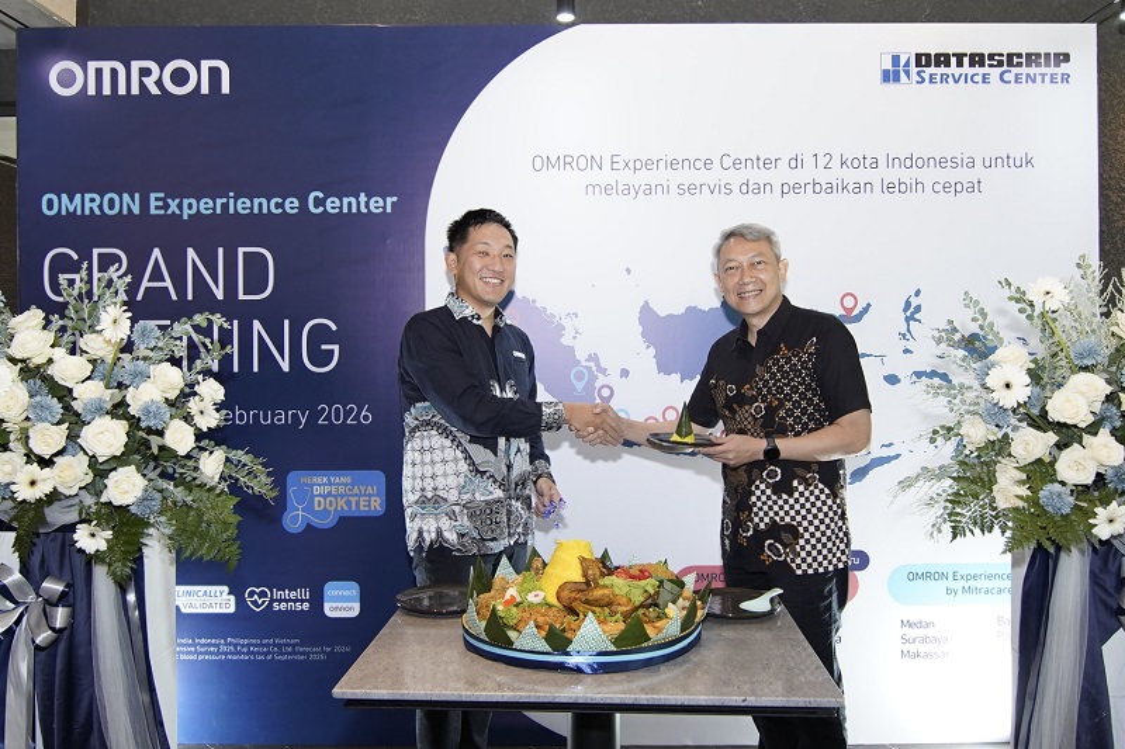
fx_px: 750
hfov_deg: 73.8
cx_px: 562
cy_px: 374
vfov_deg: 53.1
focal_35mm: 24
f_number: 4
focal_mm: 16
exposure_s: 1/160
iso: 1600
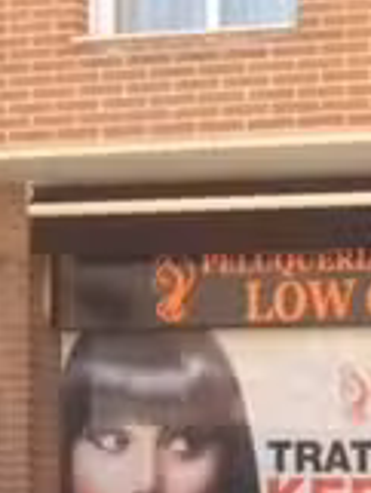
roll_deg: -1.2
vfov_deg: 16.2
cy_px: 646
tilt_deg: -1.7
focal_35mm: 115
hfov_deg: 10.8
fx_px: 1641
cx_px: 917
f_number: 2.2
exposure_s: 1/194
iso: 32
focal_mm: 4.15
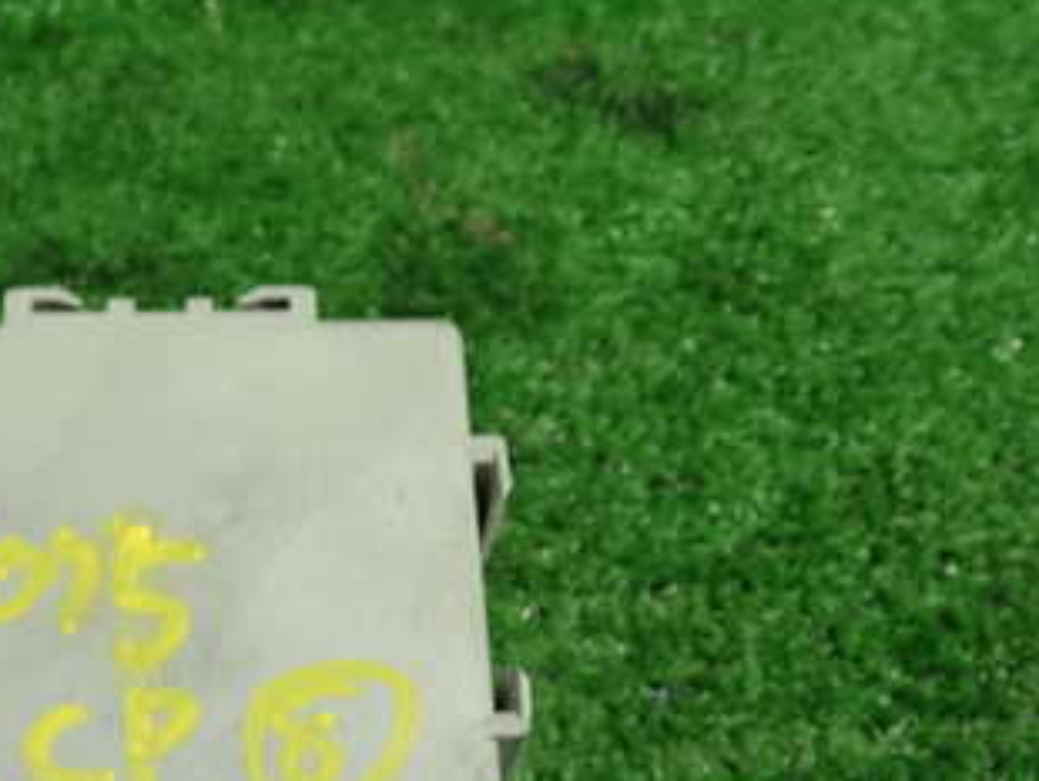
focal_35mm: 58
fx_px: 1742
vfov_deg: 24.7
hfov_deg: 32.3
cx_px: 208
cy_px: 664
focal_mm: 5.4
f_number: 2.3
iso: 200
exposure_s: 1/50
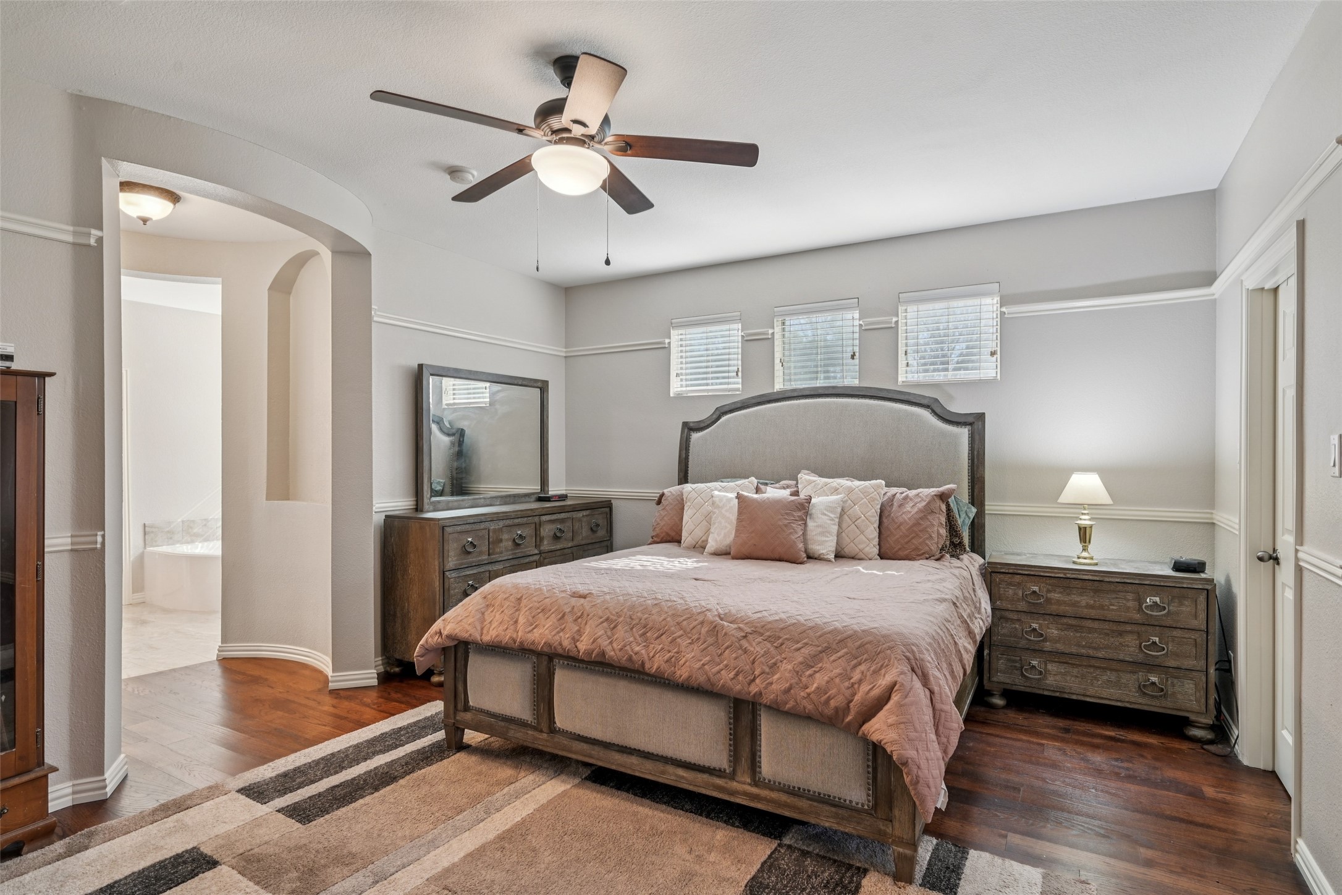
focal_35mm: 18
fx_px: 671
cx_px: 671
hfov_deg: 90.0
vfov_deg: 67.4
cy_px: 448
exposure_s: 1/8
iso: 400
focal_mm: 18
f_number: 8
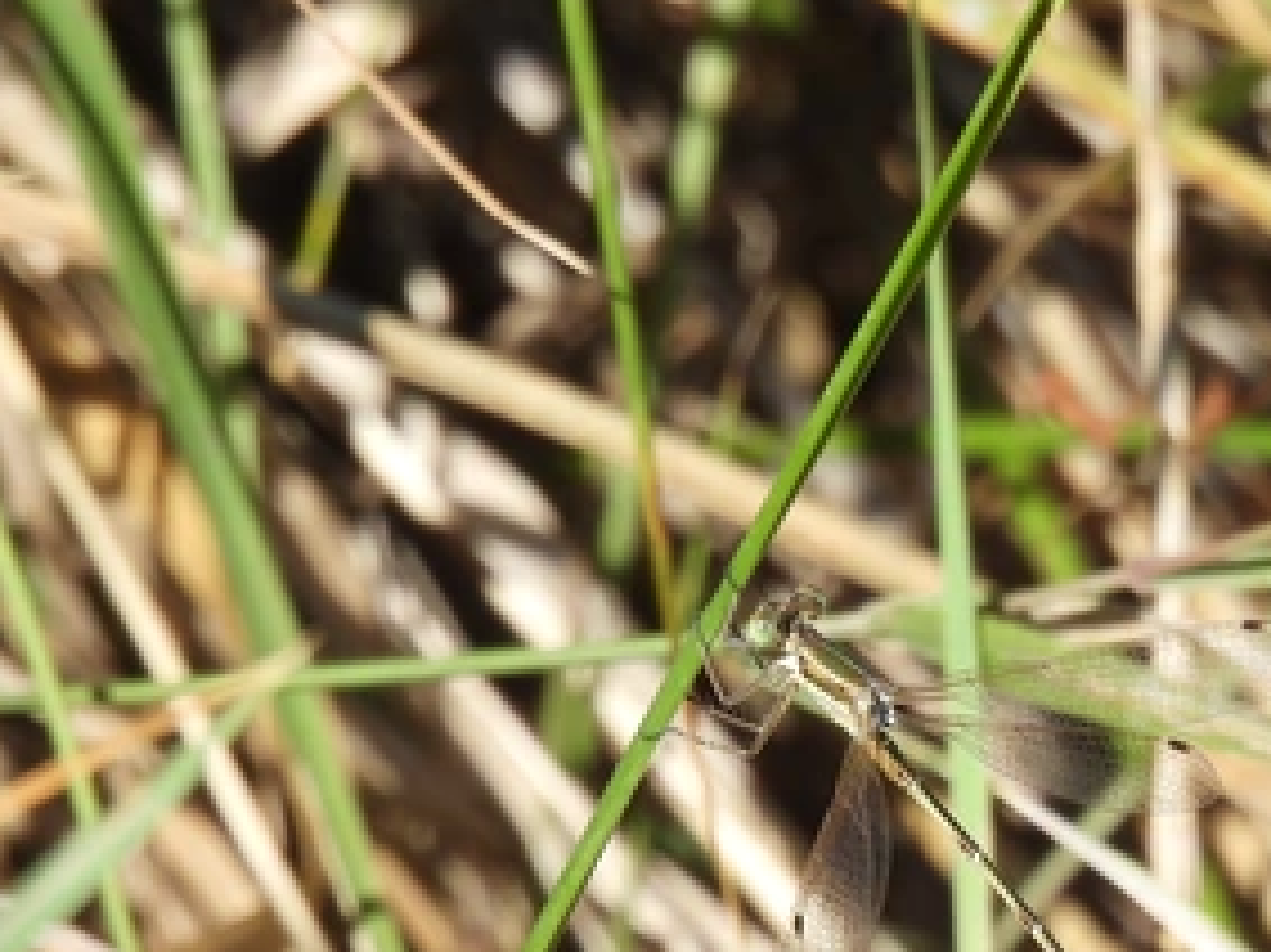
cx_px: 907
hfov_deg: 1.3
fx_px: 58135
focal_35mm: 1584
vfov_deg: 0.9
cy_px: 880
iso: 100
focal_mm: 125
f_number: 6.3
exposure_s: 1/320
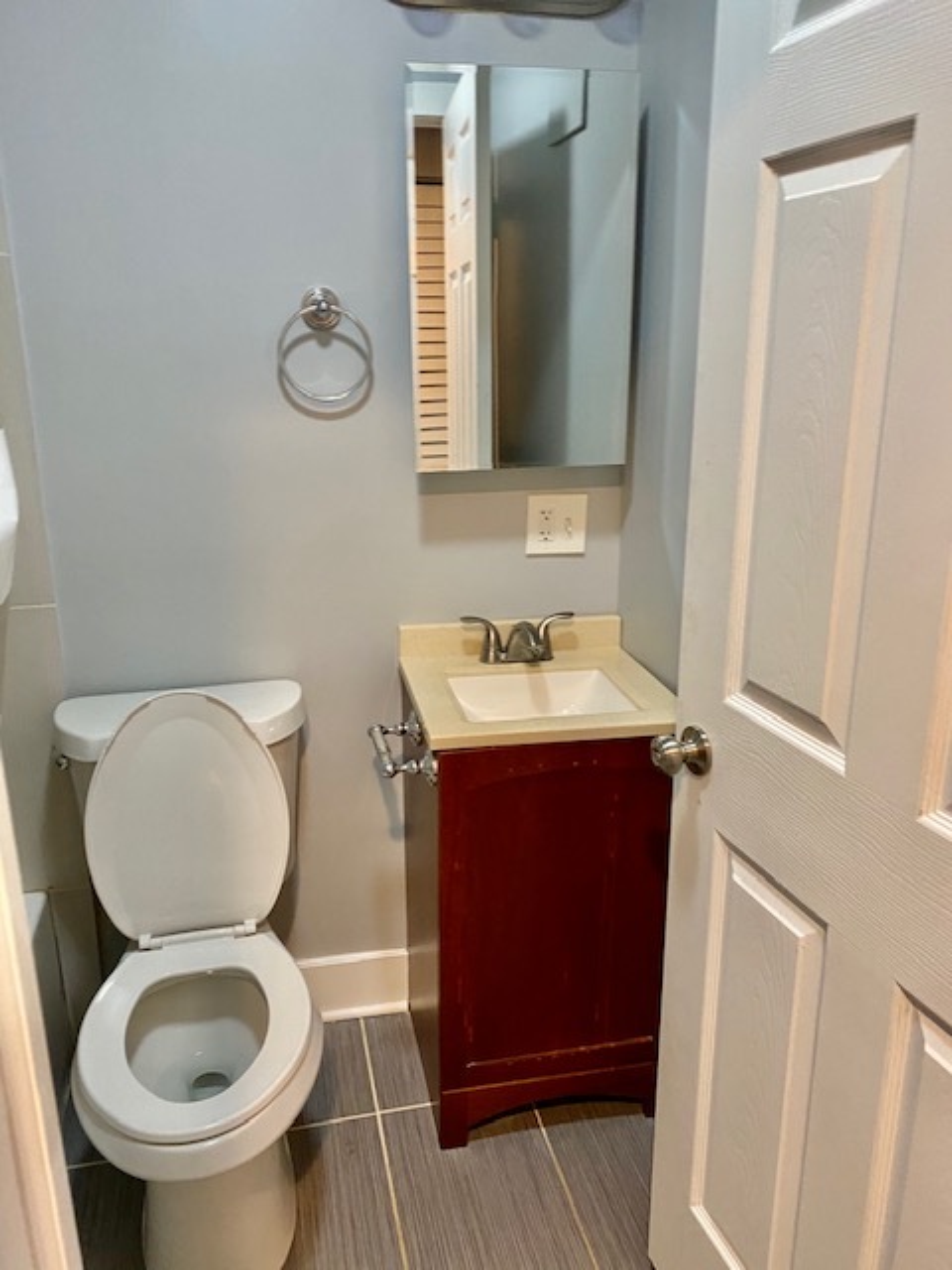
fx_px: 953
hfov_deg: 53.1
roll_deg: -1.2
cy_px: 635
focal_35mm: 26
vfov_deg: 67.3
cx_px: 476
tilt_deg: -15.8
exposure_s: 1/60
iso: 250
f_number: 1.8
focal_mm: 4.25
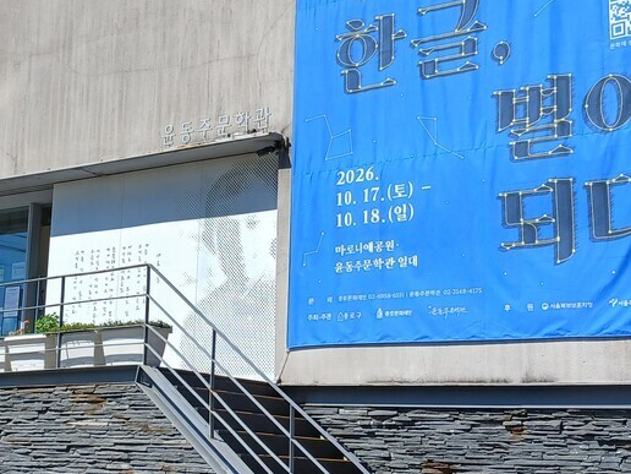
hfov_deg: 28.6
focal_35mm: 67
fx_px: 1221
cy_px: 180
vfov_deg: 21.9
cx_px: 166
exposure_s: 1/717
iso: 20
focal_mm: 3.98
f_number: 1.8
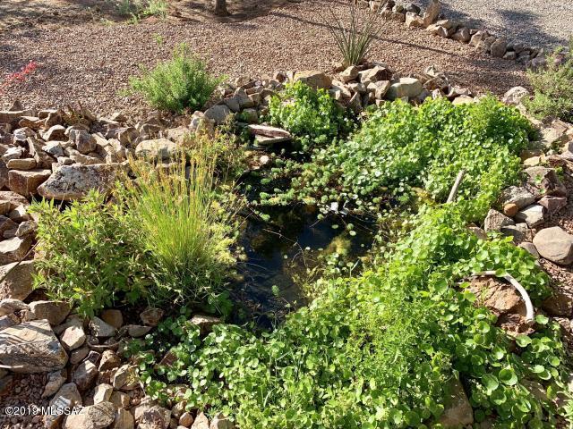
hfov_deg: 67.3
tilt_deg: -39.5
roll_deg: -0.5
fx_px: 430
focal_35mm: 26
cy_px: 214
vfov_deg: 53.1
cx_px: 286
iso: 25
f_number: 1.8
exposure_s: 1/765
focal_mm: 4.25
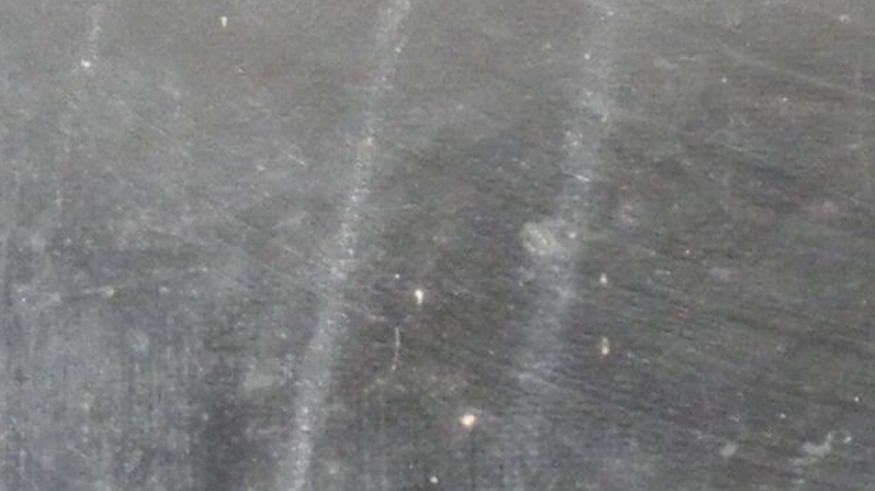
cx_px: 1947
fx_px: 5589
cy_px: 492
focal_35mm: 241
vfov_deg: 5.0
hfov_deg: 8.3
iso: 400
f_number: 3.2
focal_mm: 8.1
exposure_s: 1/27.2
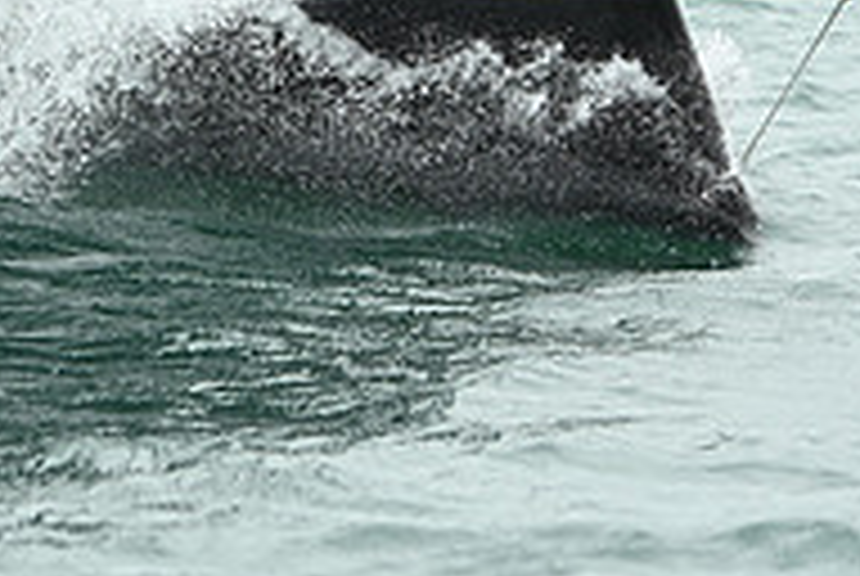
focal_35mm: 309
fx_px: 7393
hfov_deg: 6.6
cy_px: -263
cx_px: -149
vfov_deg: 4.4
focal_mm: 102
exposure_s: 1/800
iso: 400
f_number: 5.6
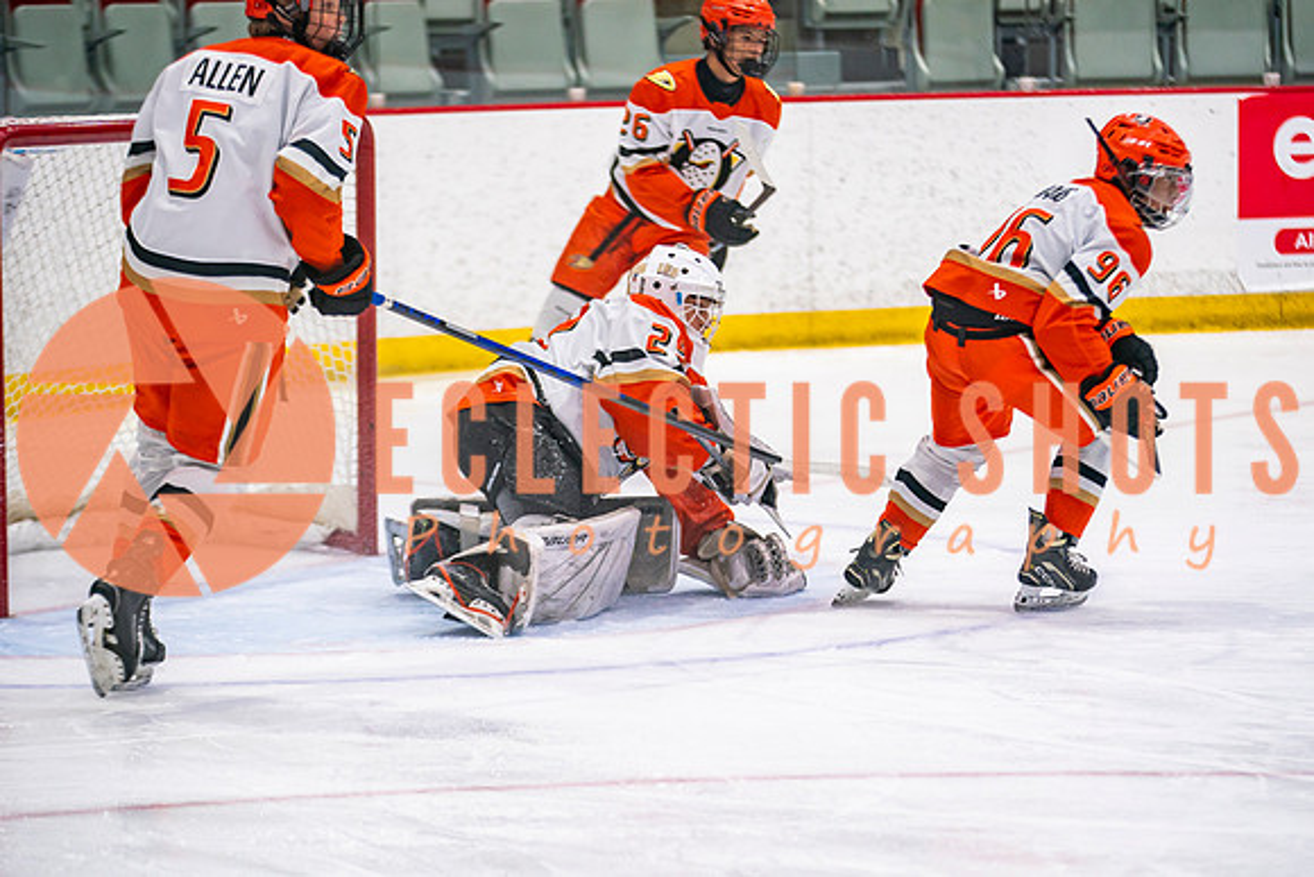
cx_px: 728
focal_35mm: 184
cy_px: 570
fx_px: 6728
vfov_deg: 7.5
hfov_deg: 11.2
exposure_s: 1/640
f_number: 2.8
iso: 800
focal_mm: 140
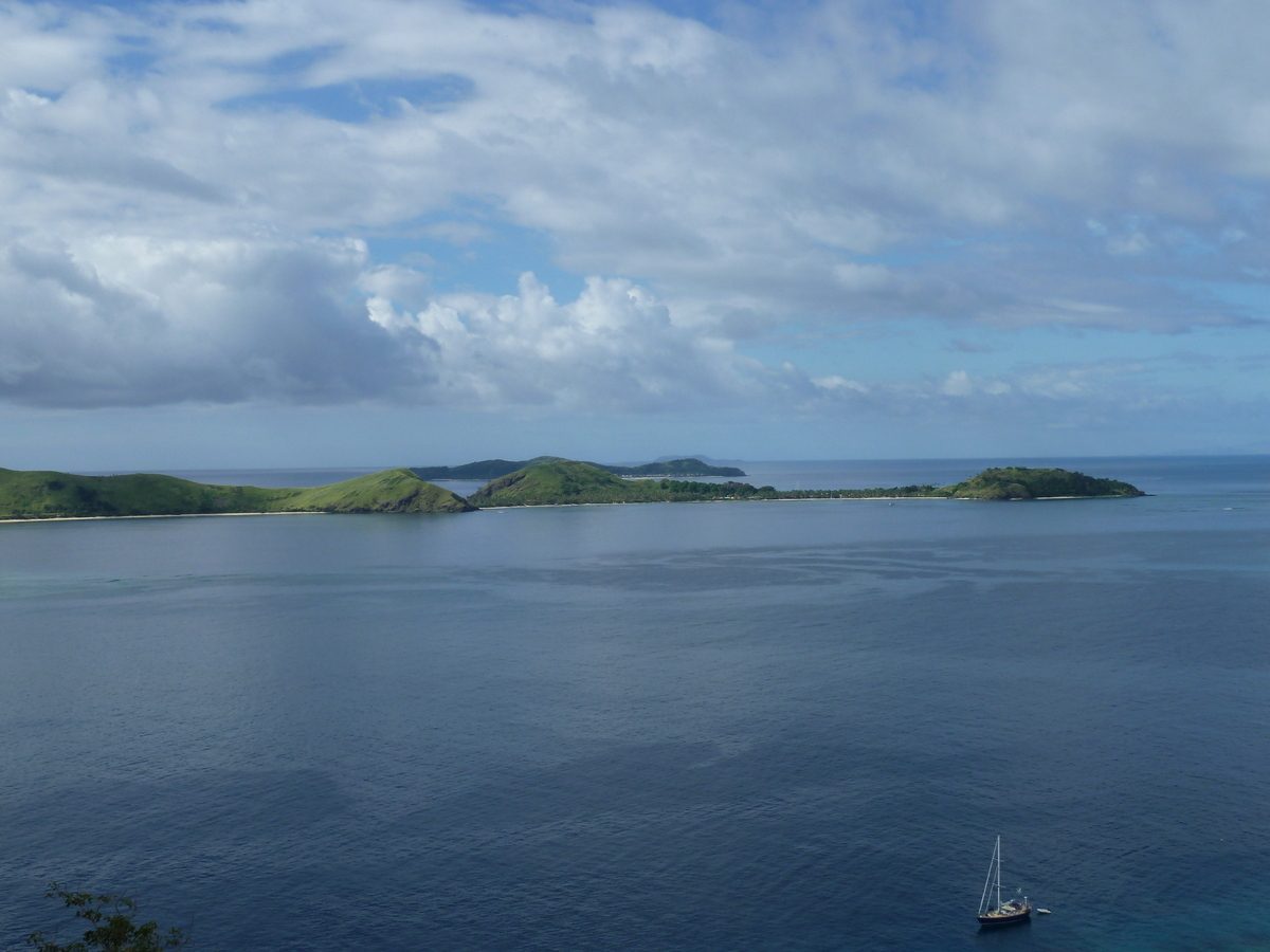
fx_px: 1614
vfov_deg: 32.9
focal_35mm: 44
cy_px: 476
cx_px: 635
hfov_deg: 42.9
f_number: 5.6
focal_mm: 7.3
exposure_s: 1/500
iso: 80
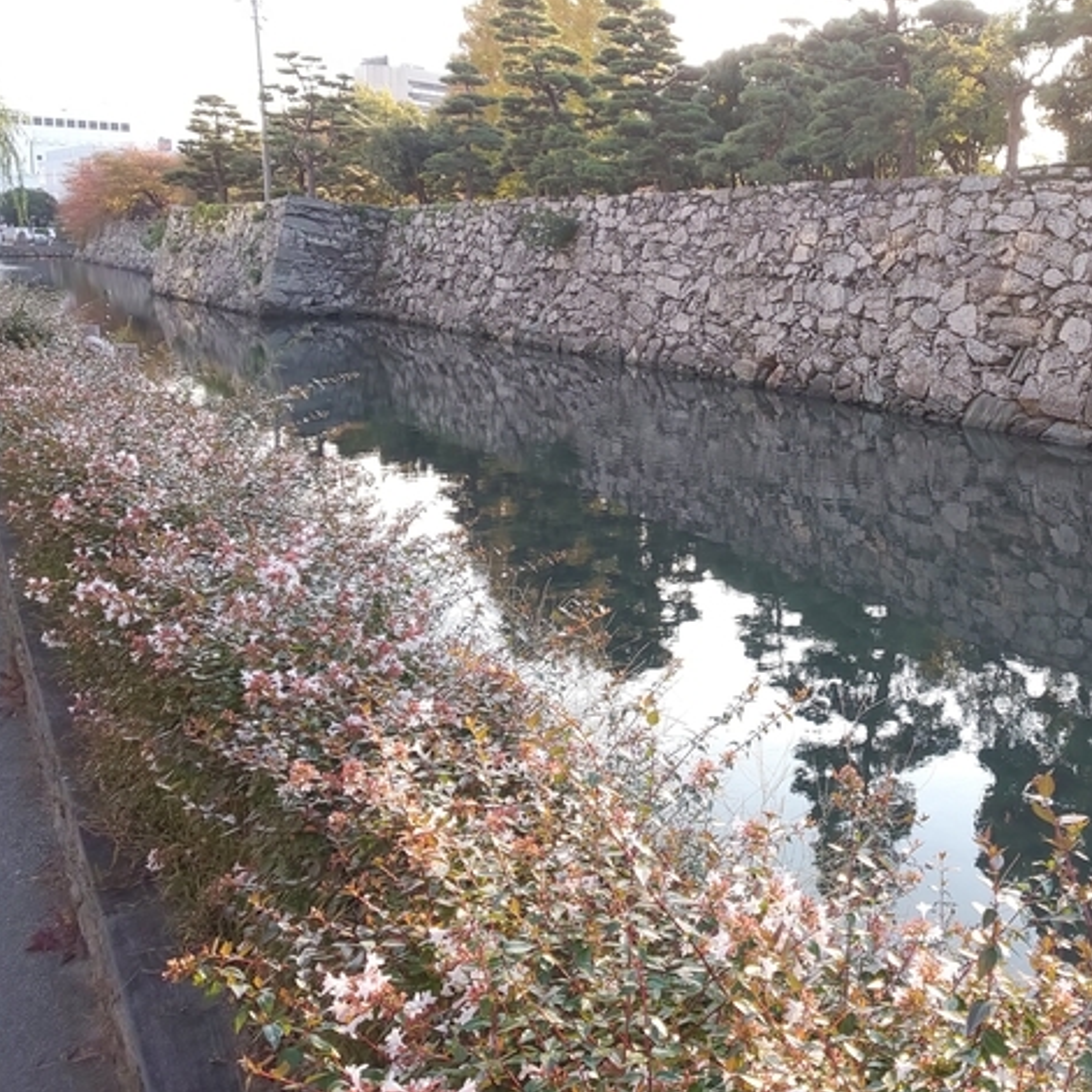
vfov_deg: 53.3
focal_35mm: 30
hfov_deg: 51.2
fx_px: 1071
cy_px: 399
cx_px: 851
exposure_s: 1/120
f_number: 1.94
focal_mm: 3.45
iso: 44
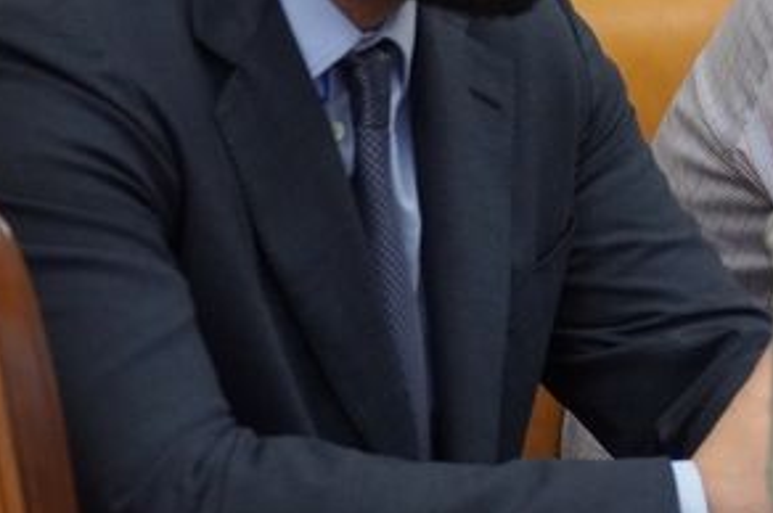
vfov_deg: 5.8
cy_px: 22
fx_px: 5027
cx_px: 956
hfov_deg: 8.7
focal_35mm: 234
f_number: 4
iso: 2000
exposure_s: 1/160
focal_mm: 57
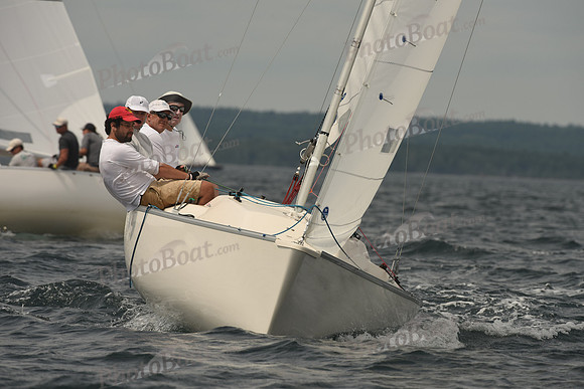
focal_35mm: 400
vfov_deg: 3.4
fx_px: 6490
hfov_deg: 5.2
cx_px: 292
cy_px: 194
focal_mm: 400
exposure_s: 1/1000
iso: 250
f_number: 8
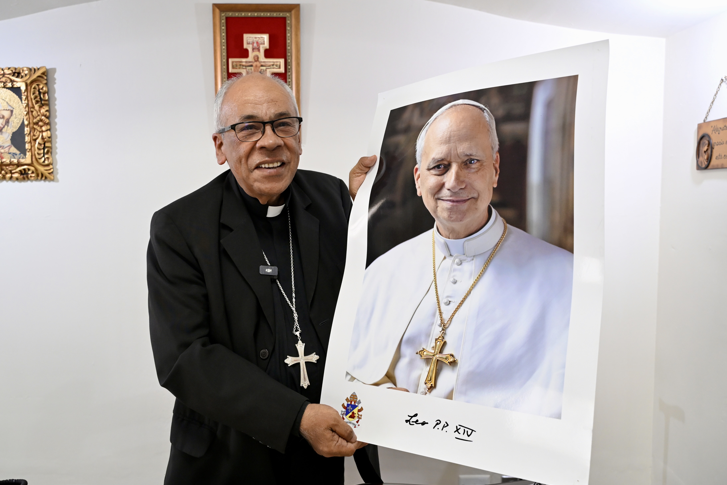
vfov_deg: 42.3
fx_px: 626
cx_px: 355
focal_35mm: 31
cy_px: 246
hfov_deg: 60.3
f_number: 4.5
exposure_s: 1/160
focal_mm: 30
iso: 2500
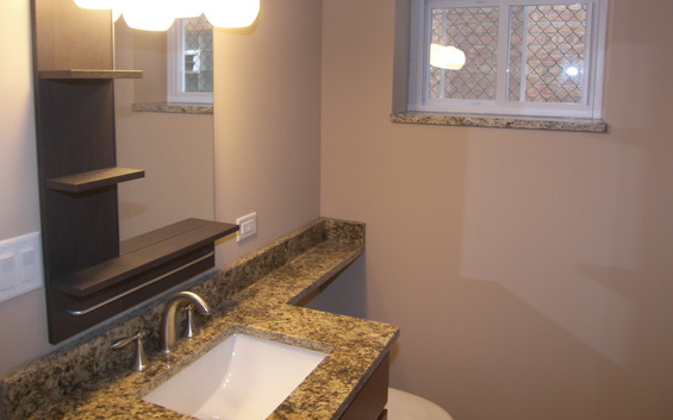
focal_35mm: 30
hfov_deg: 62.7
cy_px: 158
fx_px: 550
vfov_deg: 41.5
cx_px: 299
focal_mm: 5.3
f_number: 2.8
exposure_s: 1/30
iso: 80
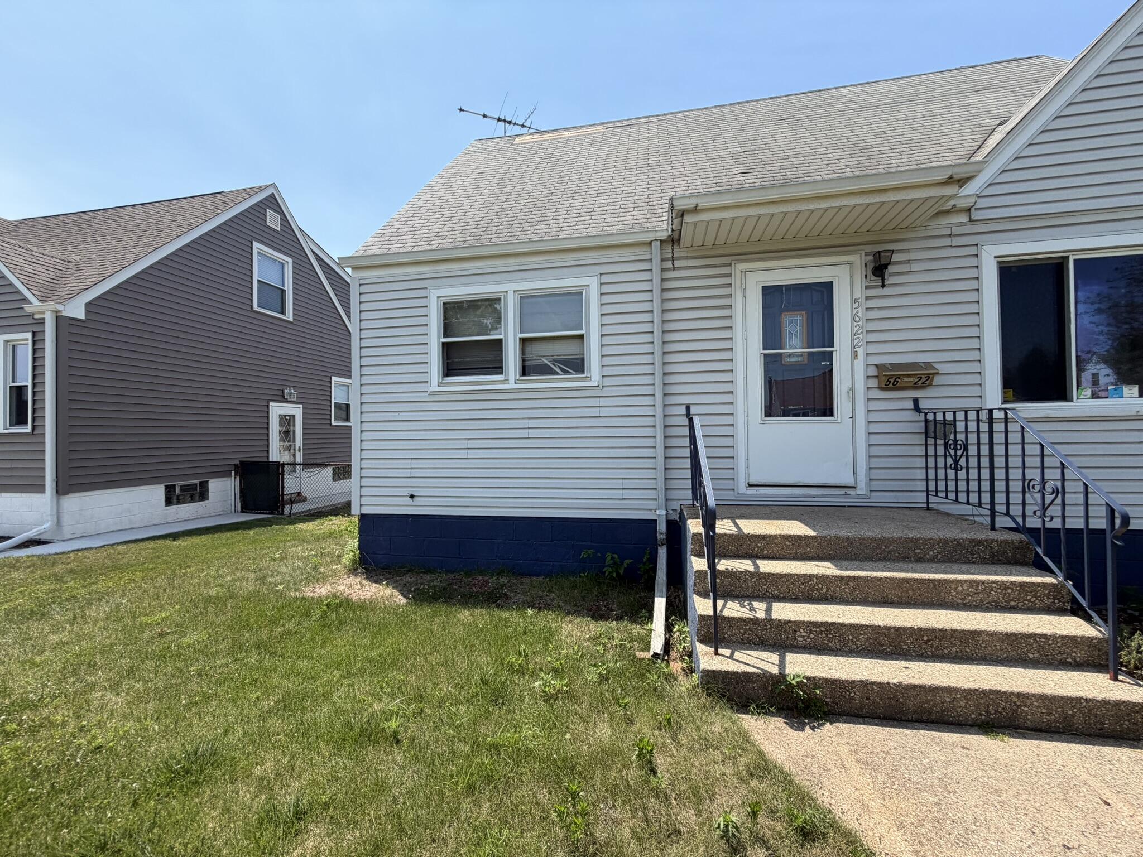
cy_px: 428
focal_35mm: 14
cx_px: 572
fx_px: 462
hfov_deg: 102.1
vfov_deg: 85.7
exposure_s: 1/770
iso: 32
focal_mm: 2.22
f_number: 2.2
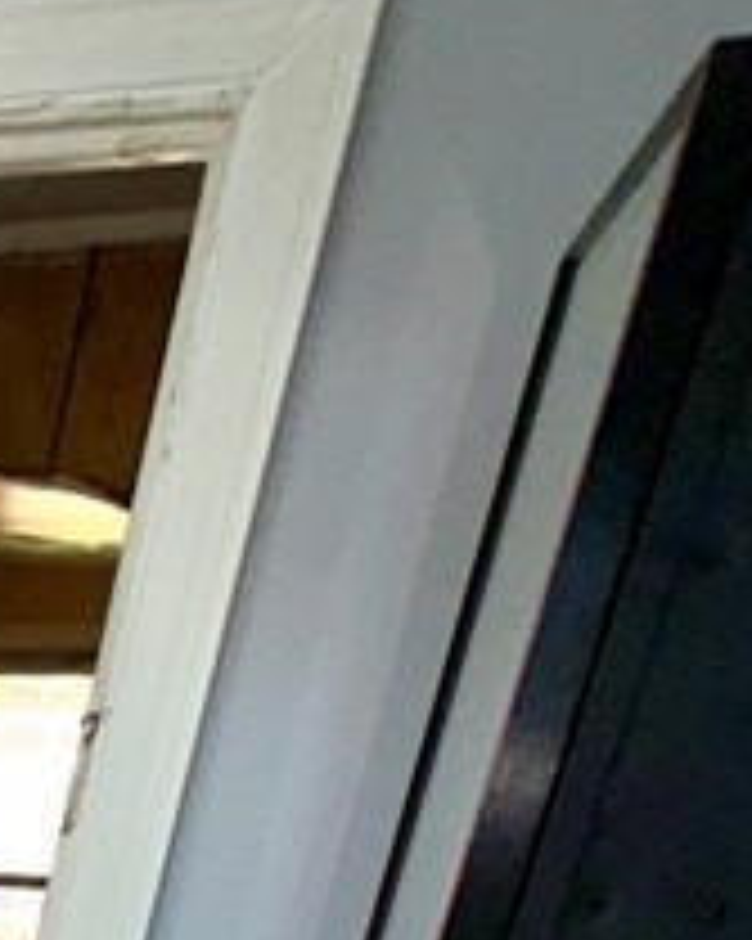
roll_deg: -2.5
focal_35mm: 67
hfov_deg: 16.4
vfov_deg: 21.8
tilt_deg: -23.4
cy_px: 1529
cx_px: -824
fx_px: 1865
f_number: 2.2
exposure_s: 1/121
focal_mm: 2.22
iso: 20
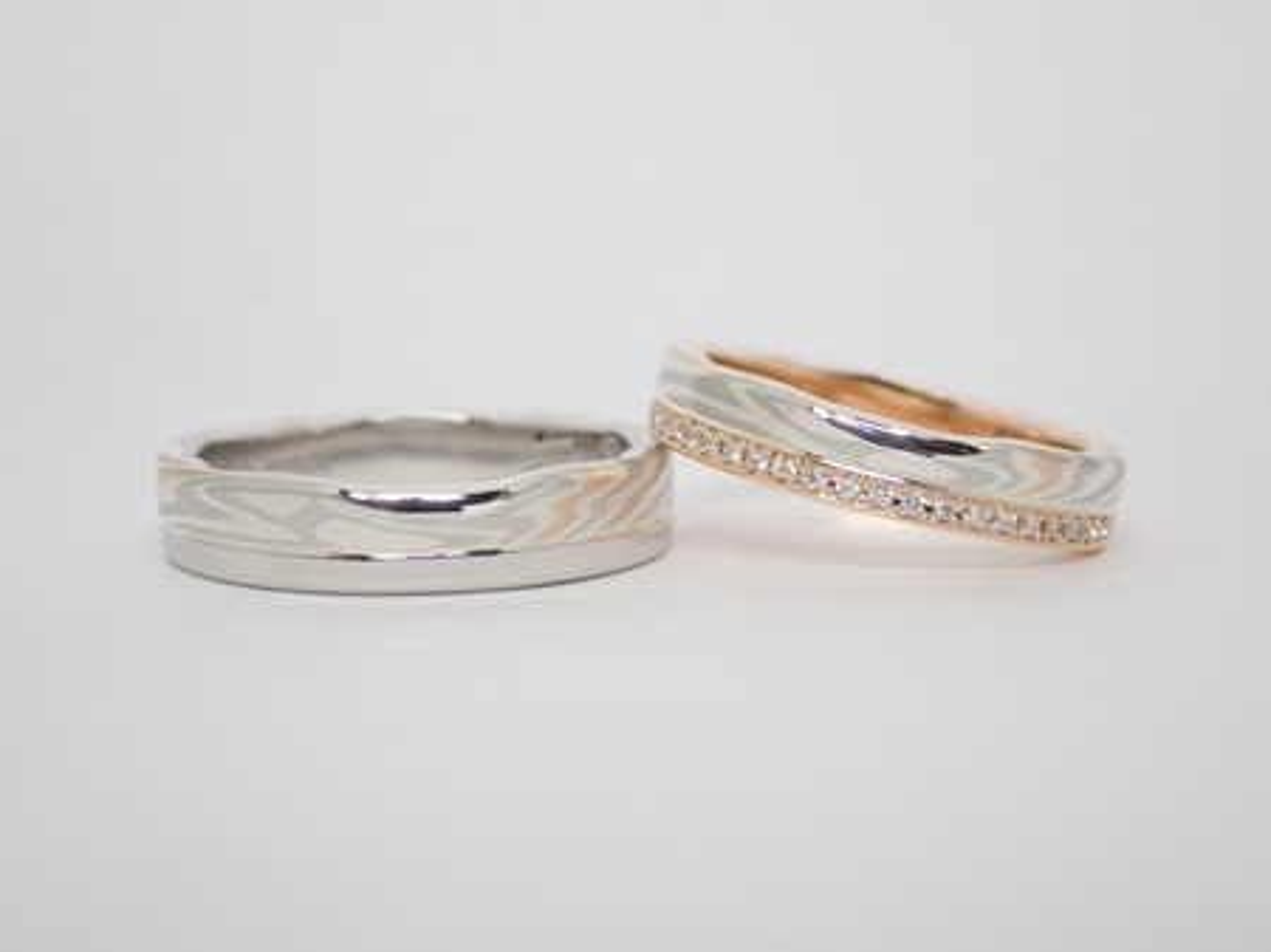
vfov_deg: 19.1
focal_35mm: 77
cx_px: 636
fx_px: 2826
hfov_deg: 25.3
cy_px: 476
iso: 200
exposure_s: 1/125
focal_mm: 13.65
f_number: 4.1
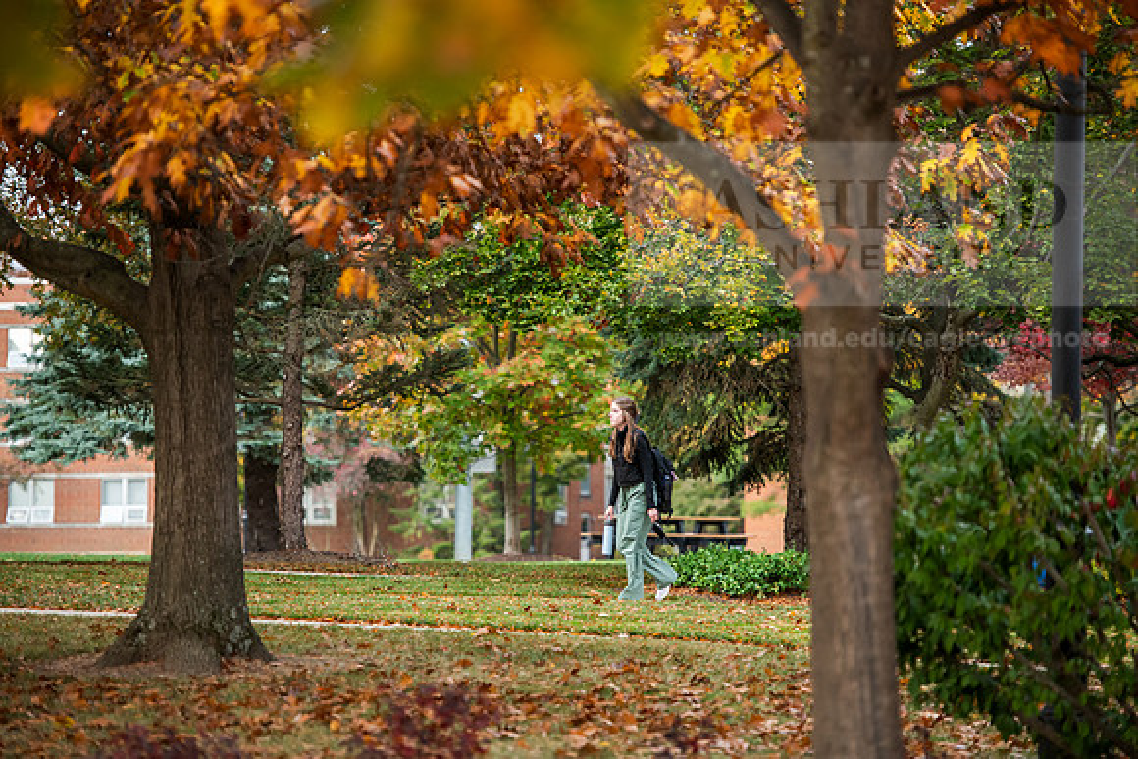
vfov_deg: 8.6
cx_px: 569
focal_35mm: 160
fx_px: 5059
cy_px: 380
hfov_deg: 12.8
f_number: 3.2
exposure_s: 1/320
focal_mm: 160
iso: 500
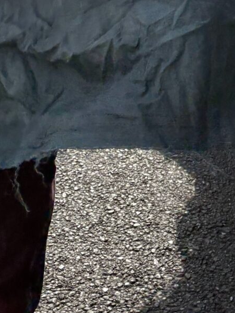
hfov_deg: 13.2
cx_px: 159
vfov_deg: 15.4
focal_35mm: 112
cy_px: -228
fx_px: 1013
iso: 64
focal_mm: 5.96
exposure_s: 1/4065
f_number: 1.6
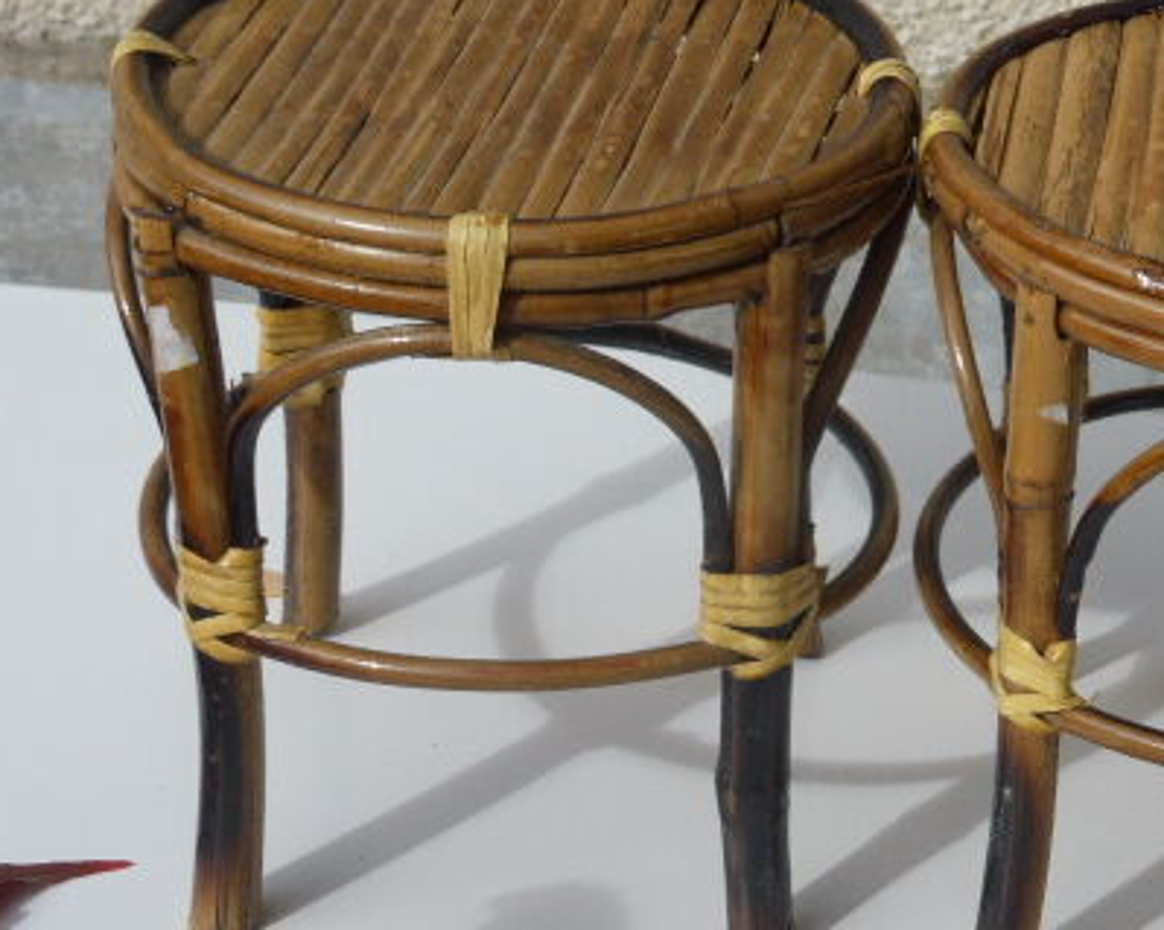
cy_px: 464
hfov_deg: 17.7
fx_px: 3720
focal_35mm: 108
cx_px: 872
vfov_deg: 14.3
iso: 100
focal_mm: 11.7
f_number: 4.9
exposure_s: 1/400
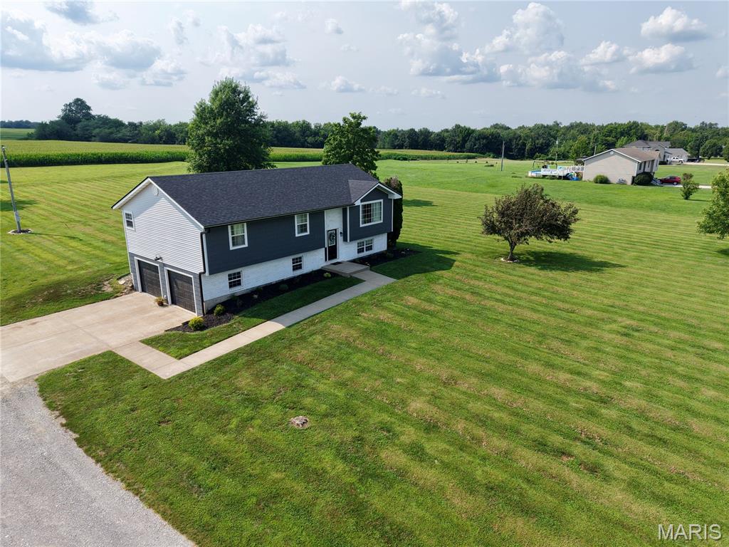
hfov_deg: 71.6
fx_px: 505
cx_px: 364
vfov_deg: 56.8
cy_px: 274
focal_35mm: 24
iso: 200
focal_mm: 8.67
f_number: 1.8
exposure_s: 1/4000
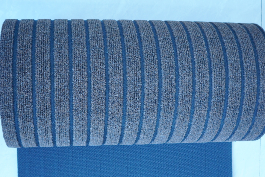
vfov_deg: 26.5
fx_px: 375
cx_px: 135
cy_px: 102
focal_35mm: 51
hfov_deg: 38.9
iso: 500
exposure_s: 1/50
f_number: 3.5
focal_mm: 28
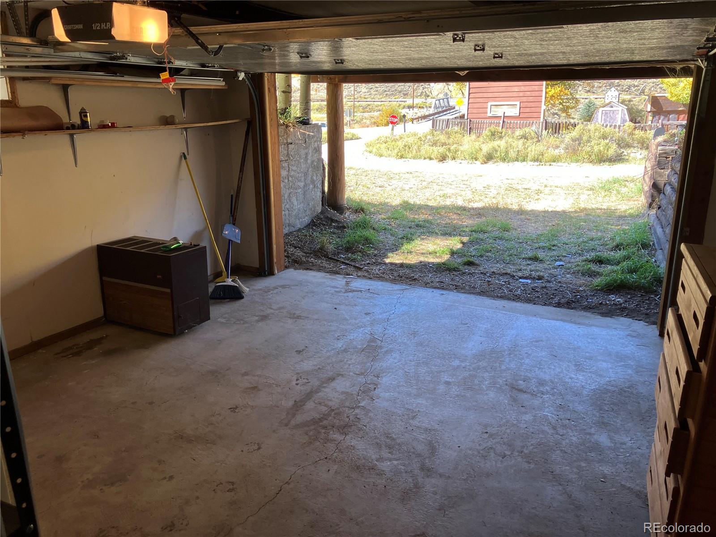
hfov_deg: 63.4
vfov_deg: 49.7
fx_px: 579
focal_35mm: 28
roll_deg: +0.8
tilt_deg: -14.7
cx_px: 358
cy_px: 268
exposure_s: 1/120
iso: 32
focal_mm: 3.99
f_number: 1.8
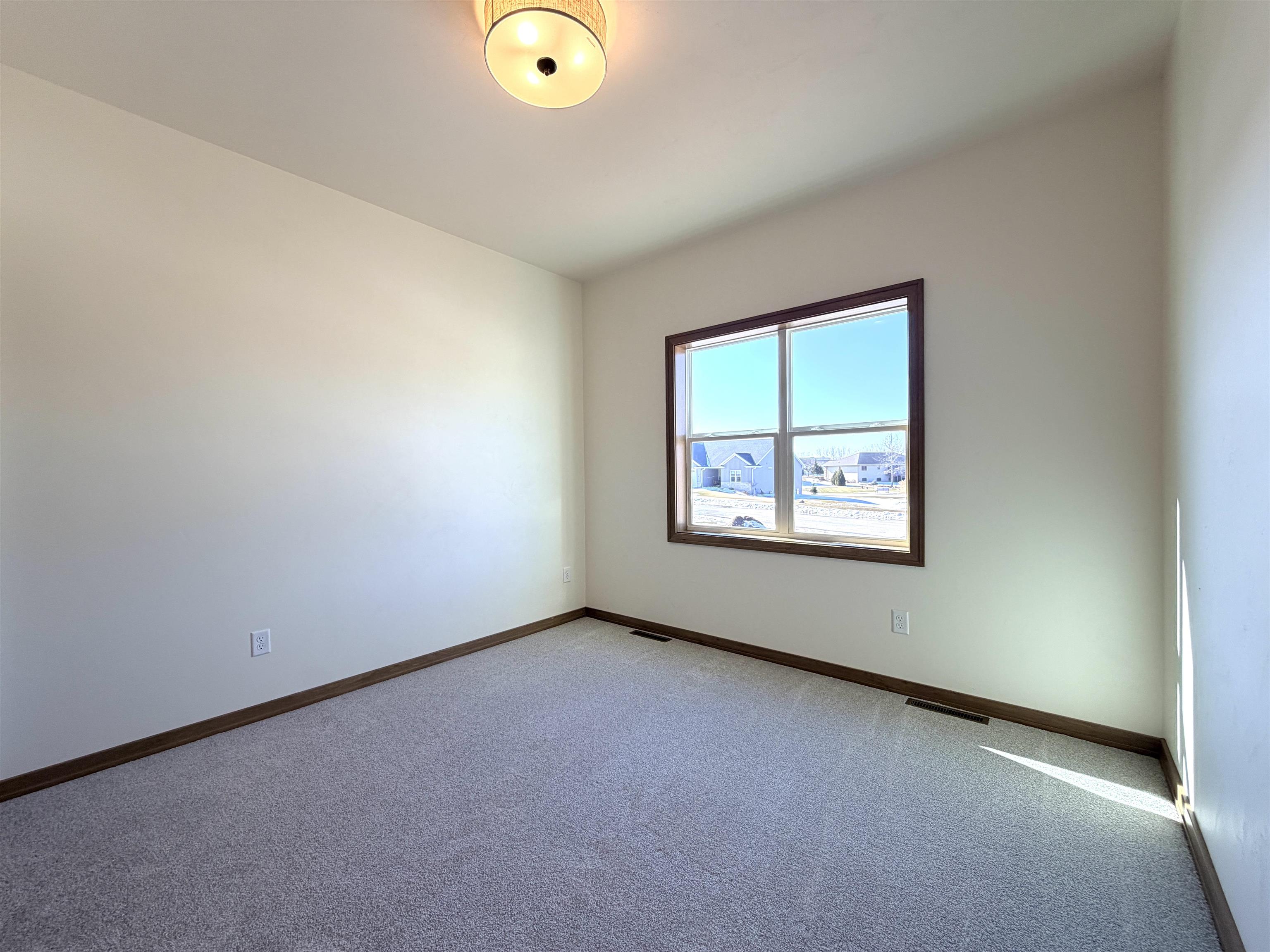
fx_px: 514
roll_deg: +0.8
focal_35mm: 14
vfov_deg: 85.7
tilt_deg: -0.6
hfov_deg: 102.1
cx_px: 635
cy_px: 476
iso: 40
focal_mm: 2.22
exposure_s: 1/129
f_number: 2.2
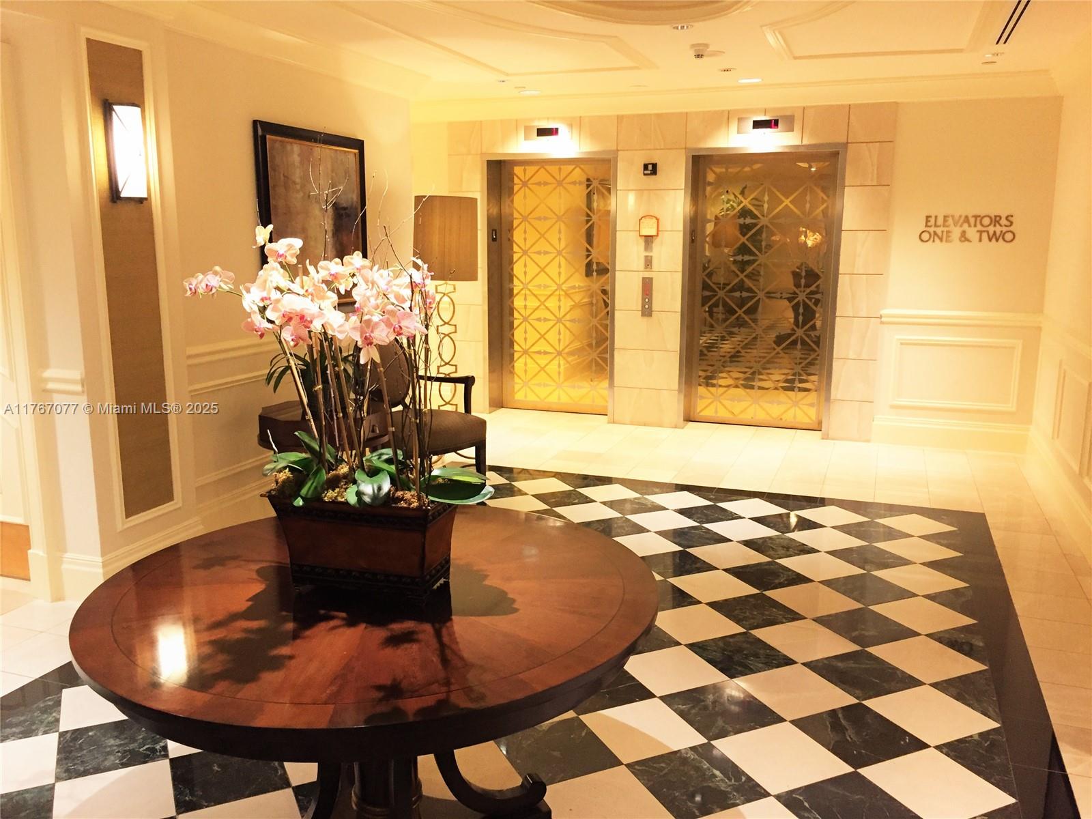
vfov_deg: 48.2
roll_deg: -1.6
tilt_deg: -12.3
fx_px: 915
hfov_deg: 61.7
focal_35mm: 29
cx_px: 546
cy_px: 410
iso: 125
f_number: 2.2
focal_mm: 4.15
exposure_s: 1/30
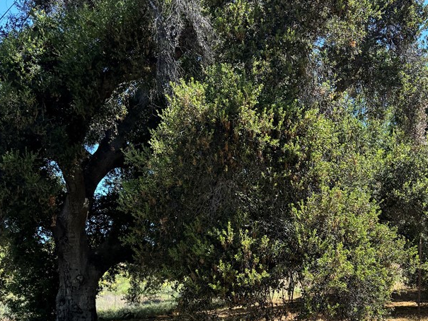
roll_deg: -2.7
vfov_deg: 30.8
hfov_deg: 42.9
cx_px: 239
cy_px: 312
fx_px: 544
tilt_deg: +3.6
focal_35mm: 44
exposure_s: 1/2062
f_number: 1.6
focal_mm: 5.96
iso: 50
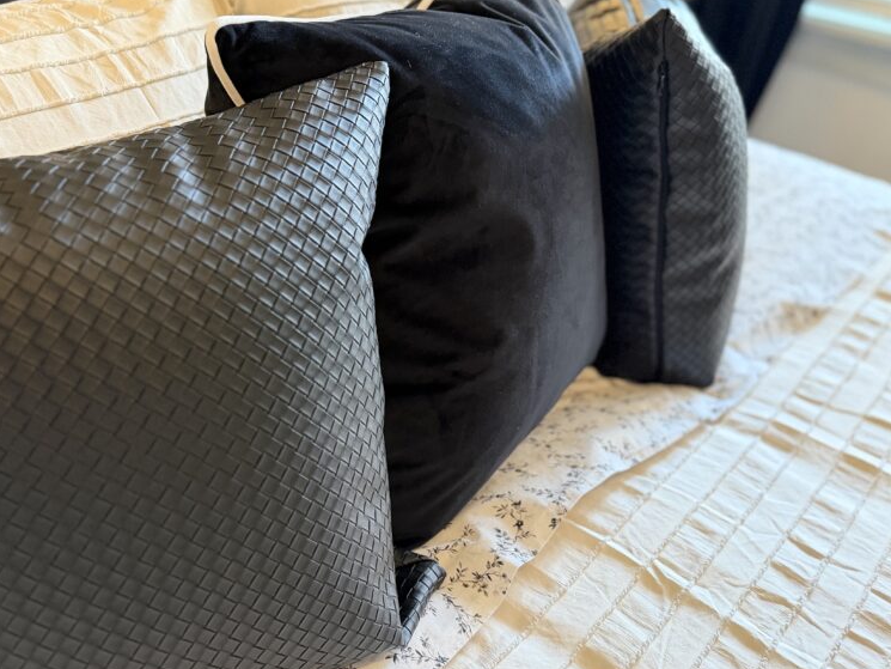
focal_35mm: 33
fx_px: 850
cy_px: 337
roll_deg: -3.3
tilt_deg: -34.3
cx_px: 299
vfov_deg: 43.0
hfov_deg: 54.3
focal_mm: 6.76
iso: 800
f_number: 1.78
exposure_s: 1/40
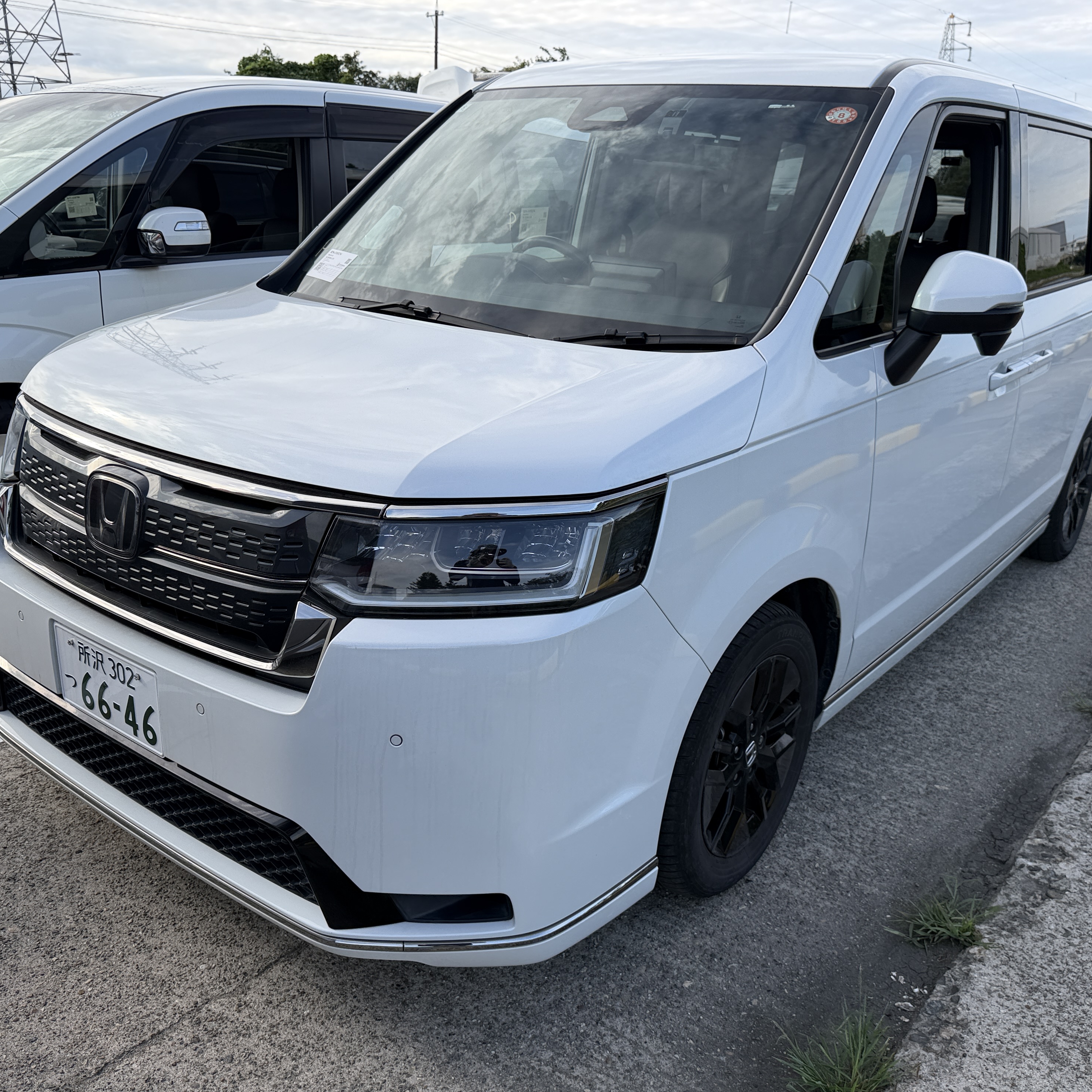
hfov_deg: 55.6
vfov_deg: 55.6
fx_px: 1035
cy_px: 541
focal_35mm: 29
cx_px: 577
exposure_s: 1/1727
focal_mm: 6.76
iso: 80
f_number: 1.78
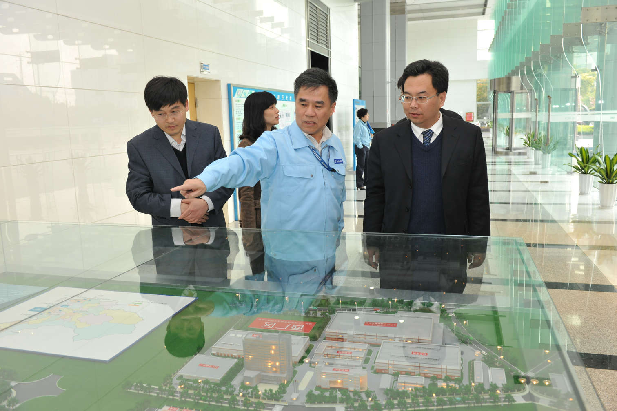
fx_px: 531
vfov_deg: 42.3
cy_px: 206
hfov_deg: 60.3
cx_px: 308
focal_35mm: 31
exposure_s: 1/100
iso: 800
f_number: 5.6
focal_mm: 31
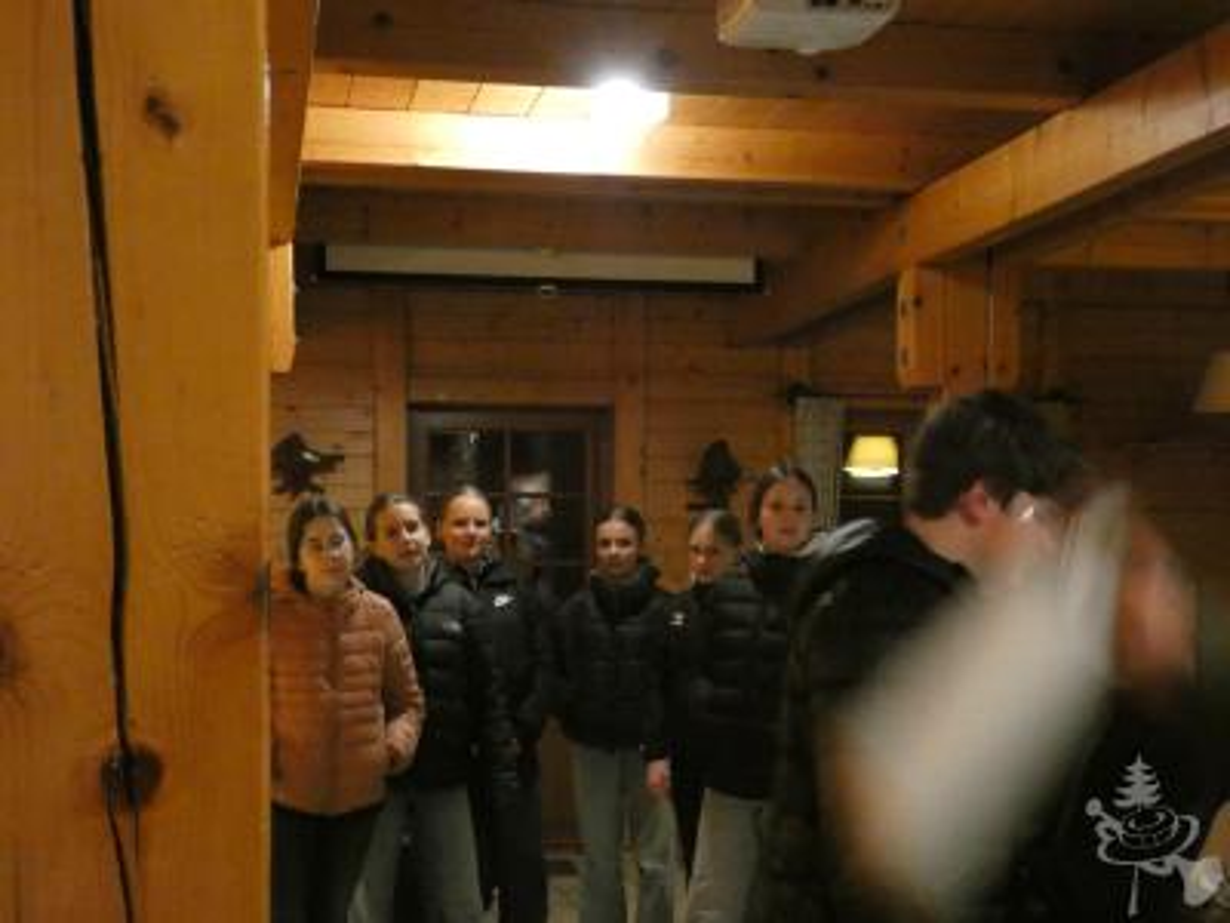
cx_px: 615
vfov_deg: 29.1
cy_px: 462
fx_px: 1777
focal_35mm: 50
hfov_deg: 38.2
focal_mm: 9
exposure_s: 1/13
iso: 1600
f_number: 3.9
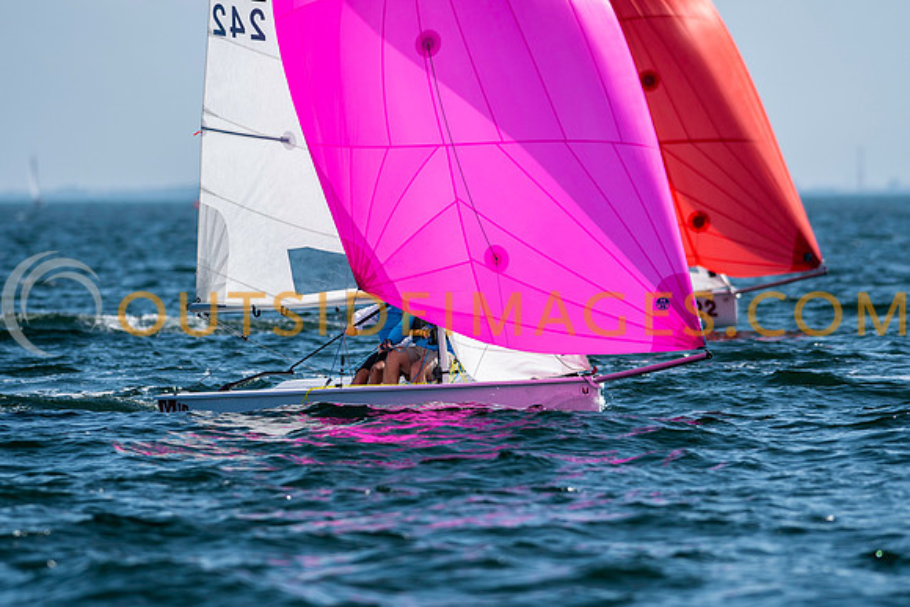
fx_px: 11890
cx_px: 455
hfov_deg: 4.4
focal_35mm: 470
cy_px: 304
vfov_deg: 2.9
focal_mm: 300
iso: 200
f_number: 5
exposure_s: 1/4000
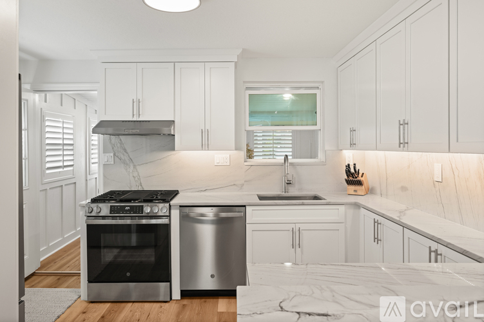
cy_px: 161
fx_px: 309
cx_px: 242
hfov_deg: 76.1
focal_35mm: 23
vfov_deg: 55.1
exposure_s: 1/2
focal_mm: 23
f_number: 8
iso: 250
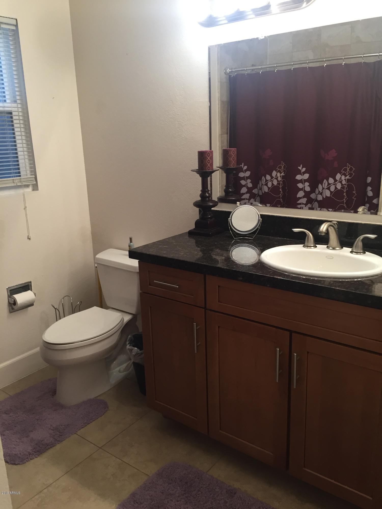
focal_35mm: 29
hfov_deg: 48.2
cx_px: 191
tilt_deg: -15.1
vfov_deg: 61.7
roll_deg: +3.0
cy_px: 254
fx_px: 427
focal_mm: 4.15
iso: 80
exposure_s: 1/30
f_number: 2.2
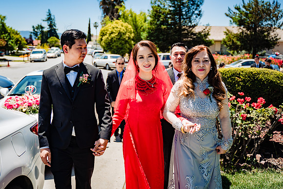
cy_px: 76
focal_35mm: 33
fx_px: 263
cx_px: 114
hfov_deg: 56.1
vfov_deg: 39.3
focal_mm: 28
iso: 125
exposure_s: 1/2000
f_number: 2.8
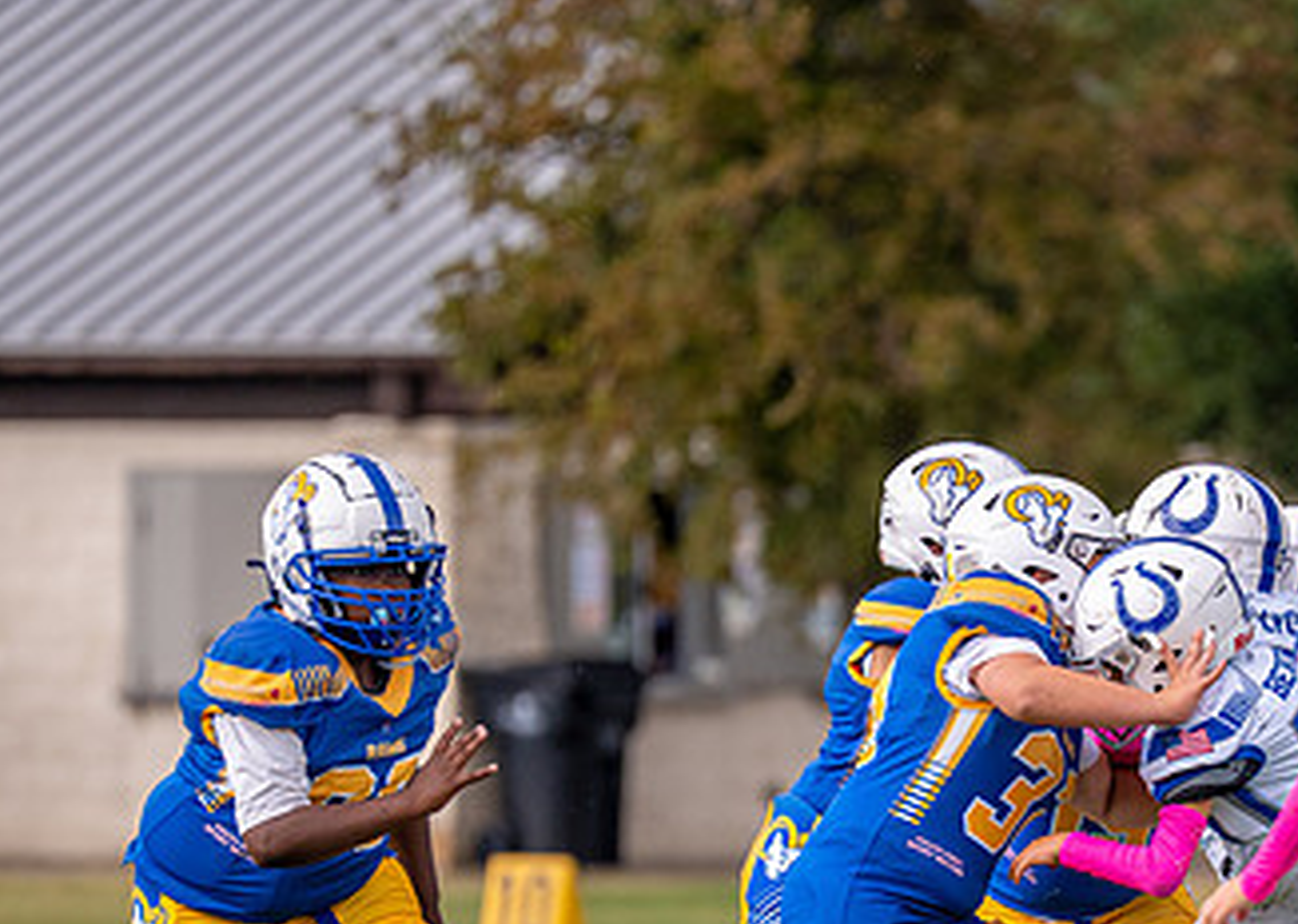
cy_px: 800
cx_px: 1122
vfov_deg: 3.0
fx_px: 17894
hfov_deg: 4.2
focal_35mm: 486
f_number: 2.8
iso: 400
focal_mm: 200
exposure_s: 1/2000
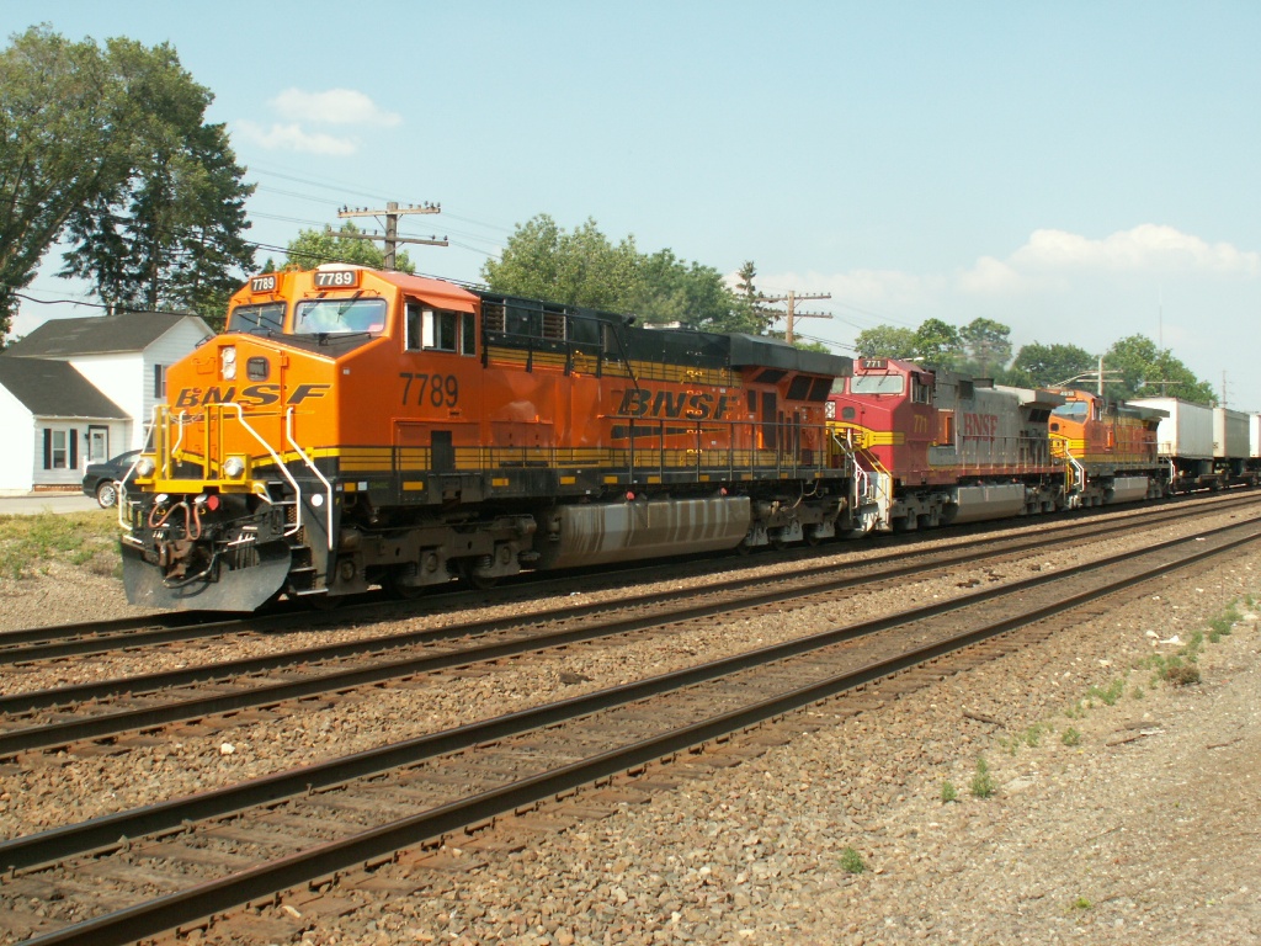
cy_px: 473
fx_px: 1566
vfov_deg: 33.6
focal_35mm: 43
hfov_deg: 43.9
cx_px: 630
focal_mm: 7.1
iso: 50
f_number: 4
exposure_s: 1/320
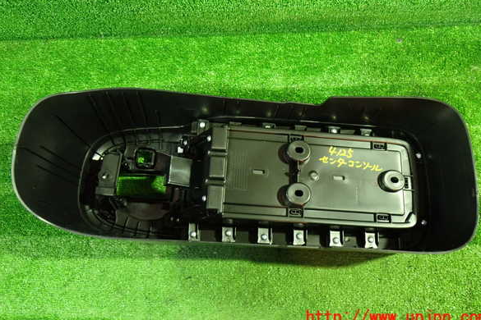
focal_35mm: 32
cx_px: 245
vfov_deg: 41.1
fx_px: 428
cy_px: 144
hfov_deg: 58.7
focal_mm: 5.4
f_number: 2.3
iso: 800
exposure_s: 1/20
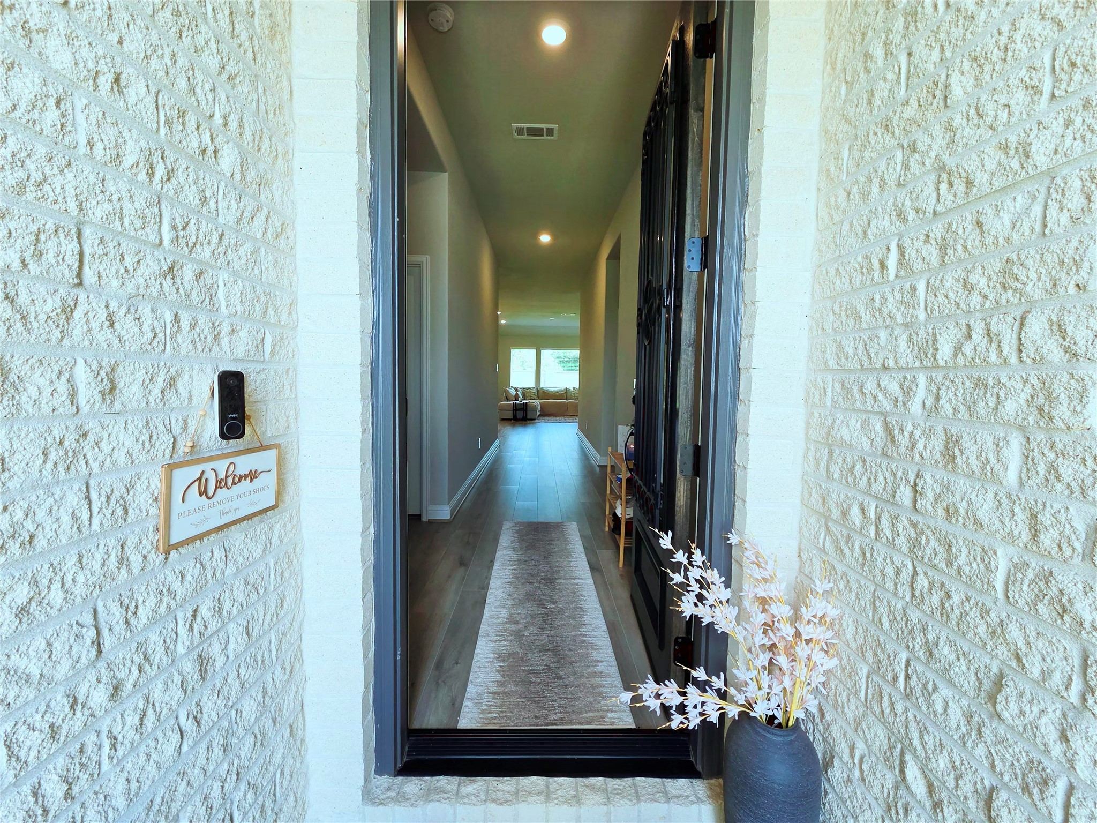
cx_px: 548
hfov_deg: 106.2
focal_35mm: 13
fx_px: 412
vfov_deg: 89.9
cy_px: 412
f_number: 2.2
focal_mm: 2.2
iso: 64
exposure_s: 1/120
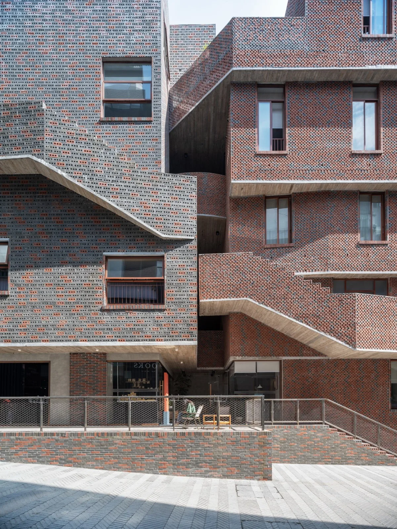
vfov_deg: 84.7
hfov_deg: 68.7
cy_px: 264
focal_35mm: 19
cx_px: 198
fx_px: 291
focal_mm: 24
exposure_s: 1/40
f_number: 11
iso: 100
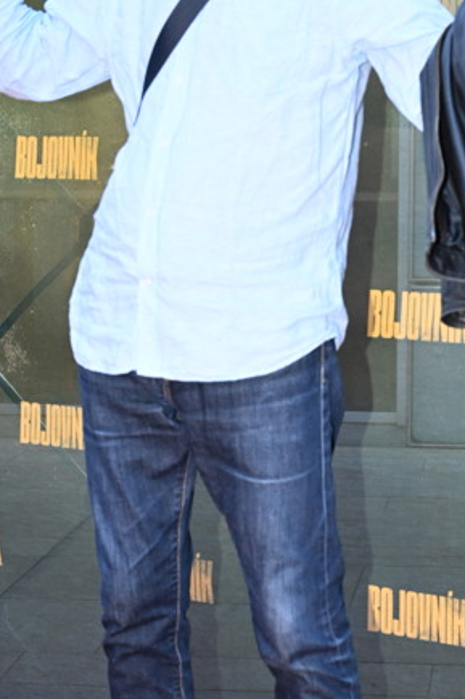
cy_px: 283
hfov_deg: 14.6
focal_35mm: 93
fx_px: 1803
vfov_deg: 21.9
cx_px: 362
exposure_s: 1/200
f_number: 6.3
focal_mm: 39
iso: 1600
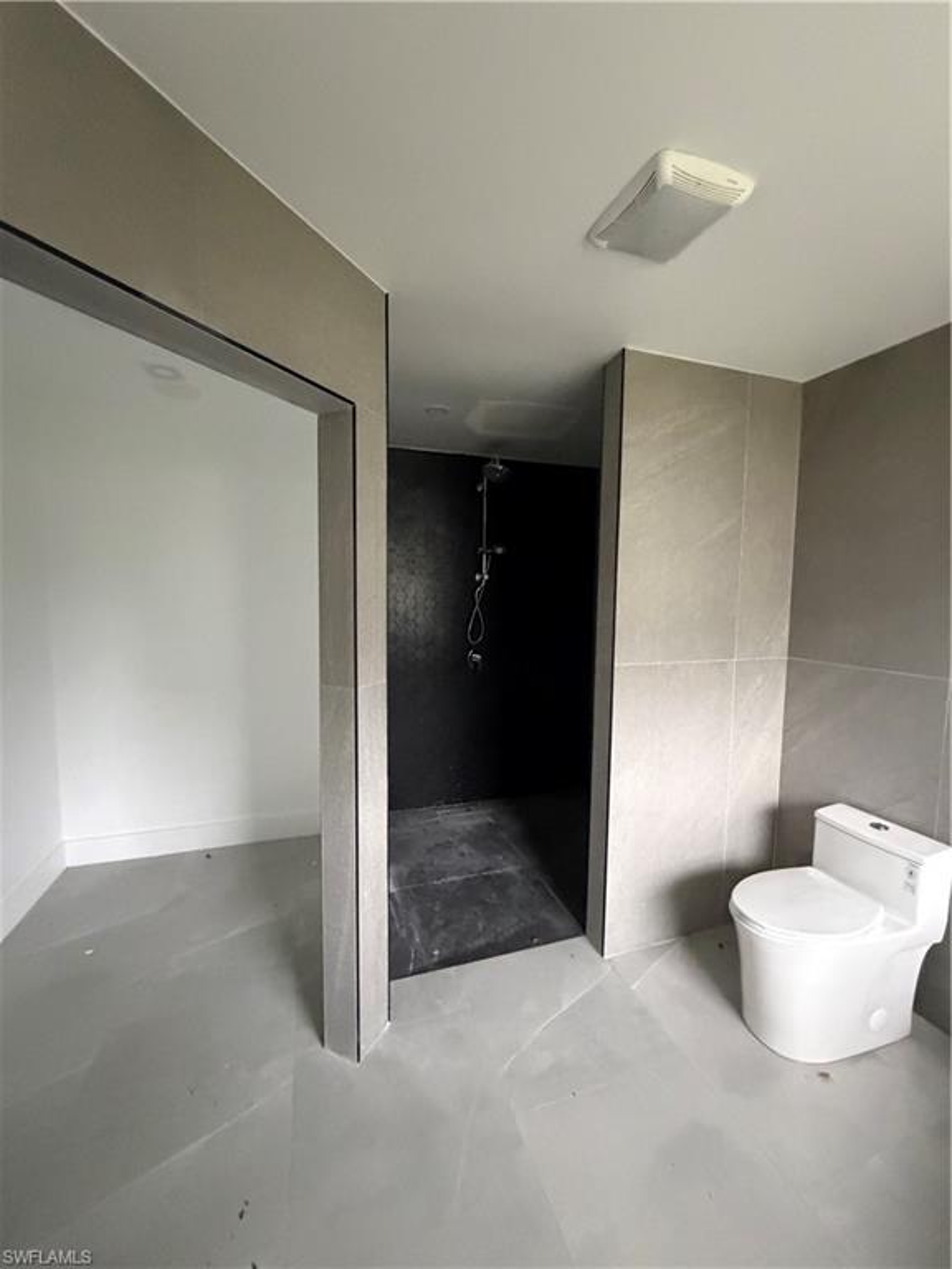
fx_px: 513
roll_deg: -0.8
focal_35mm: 14
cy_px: 634
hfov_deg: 85.7
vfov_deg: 102.1
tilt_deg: -4.1
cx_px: 476
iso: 1250
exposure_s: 1/58
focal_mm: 2.22
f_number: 2.2
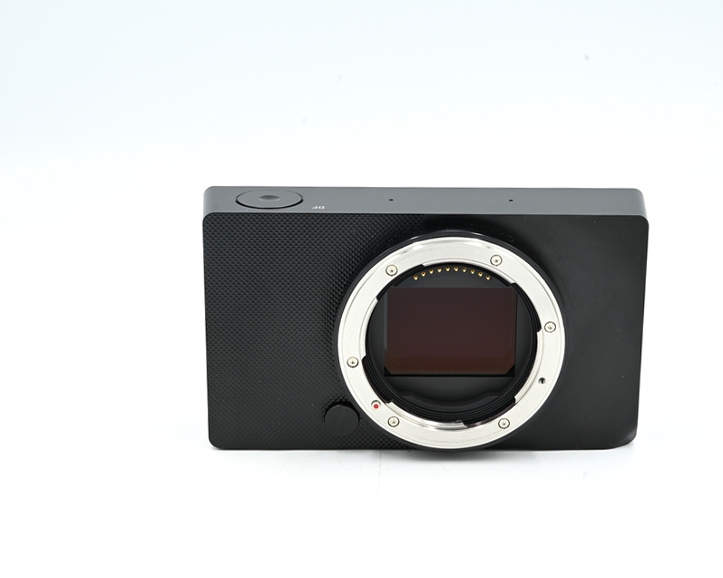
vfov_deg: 19.2
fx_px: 1711
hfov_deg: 23.8
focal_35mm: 80
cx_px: 423
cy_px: 289
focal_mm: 70
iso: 100
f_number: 14
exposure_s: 1/13
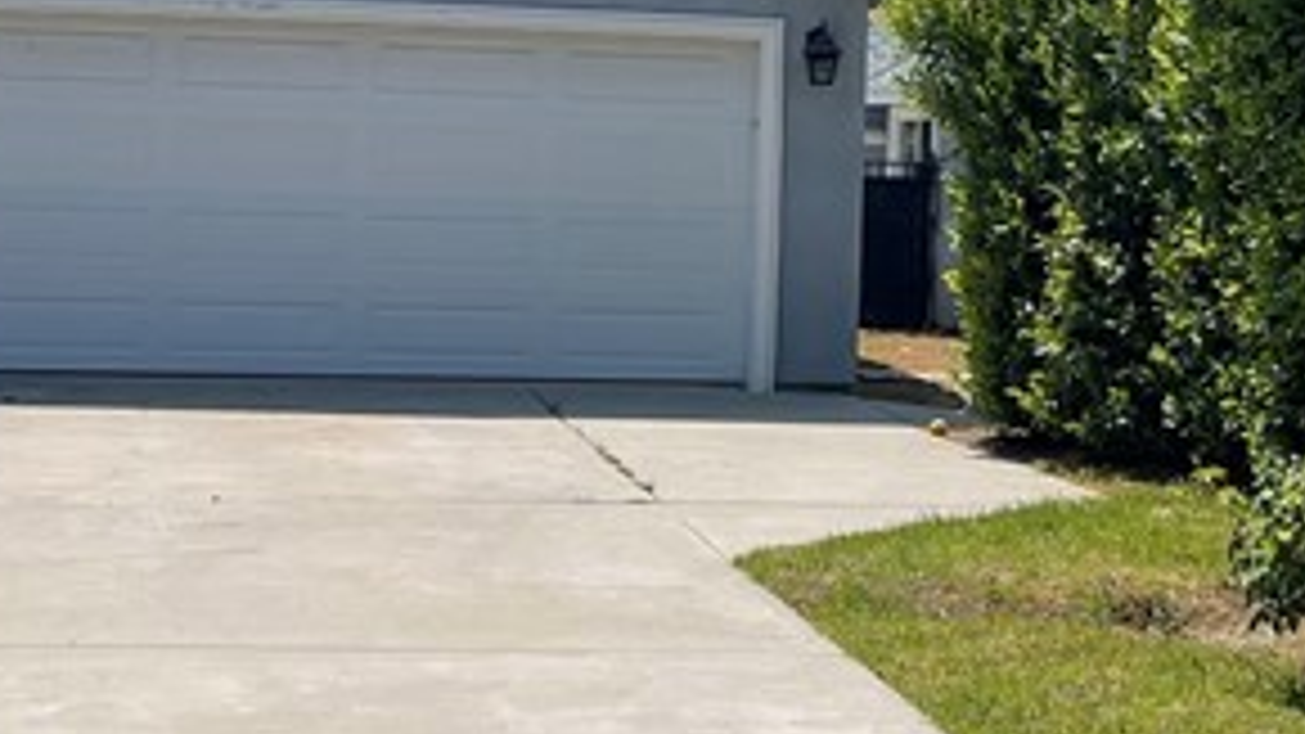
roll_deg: -2.4
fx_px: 3460
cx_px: 796
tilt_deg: -0.1
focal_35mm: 100
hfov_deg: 21.3
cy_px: 135
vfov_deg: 12.0
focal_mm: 5.1
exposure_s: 1/4348
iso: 32
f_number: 1.6
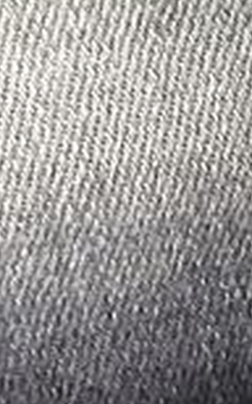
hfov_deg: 6.2
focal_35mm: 213
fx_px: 2345
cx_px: 123
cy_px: -435
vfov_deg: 9.2
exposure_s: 1/60
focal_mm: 3.3
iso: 80
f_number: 2.4
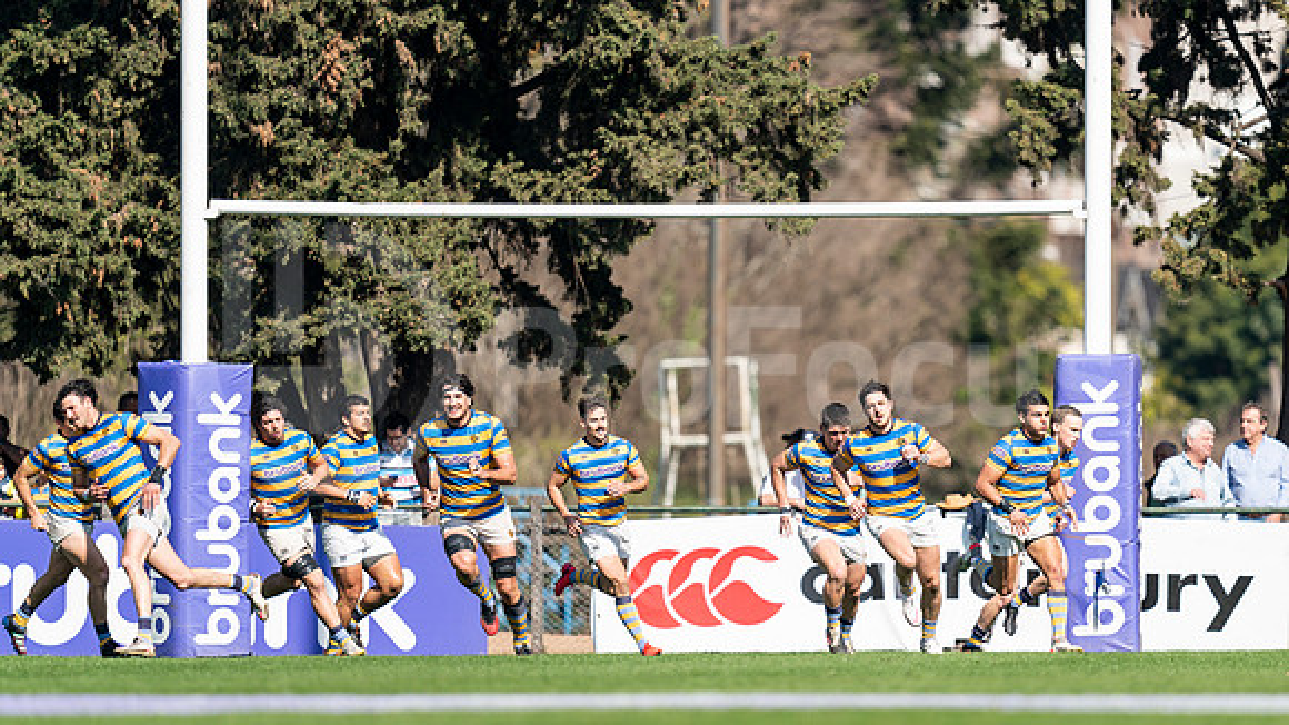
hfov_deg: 4.2
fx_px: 17530
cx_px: 787
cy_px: 409
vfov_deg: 2.4
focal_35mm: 513
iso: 100
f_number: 2.8
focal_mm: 400
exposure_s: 1/1250
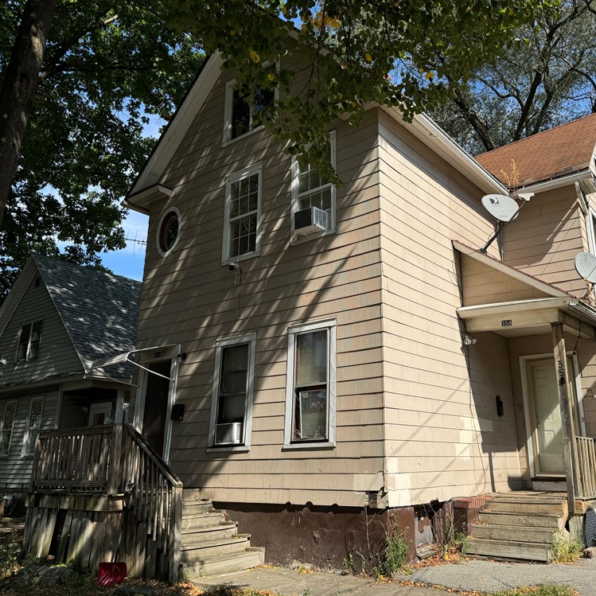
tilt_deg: +15.9
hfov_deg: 55.1
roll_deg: +0.4
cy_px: 293
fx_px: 565
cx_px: 365
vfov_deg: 55.6
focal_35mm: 29
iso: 80
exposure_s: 1/4310
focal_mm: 6.76
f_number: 1.78
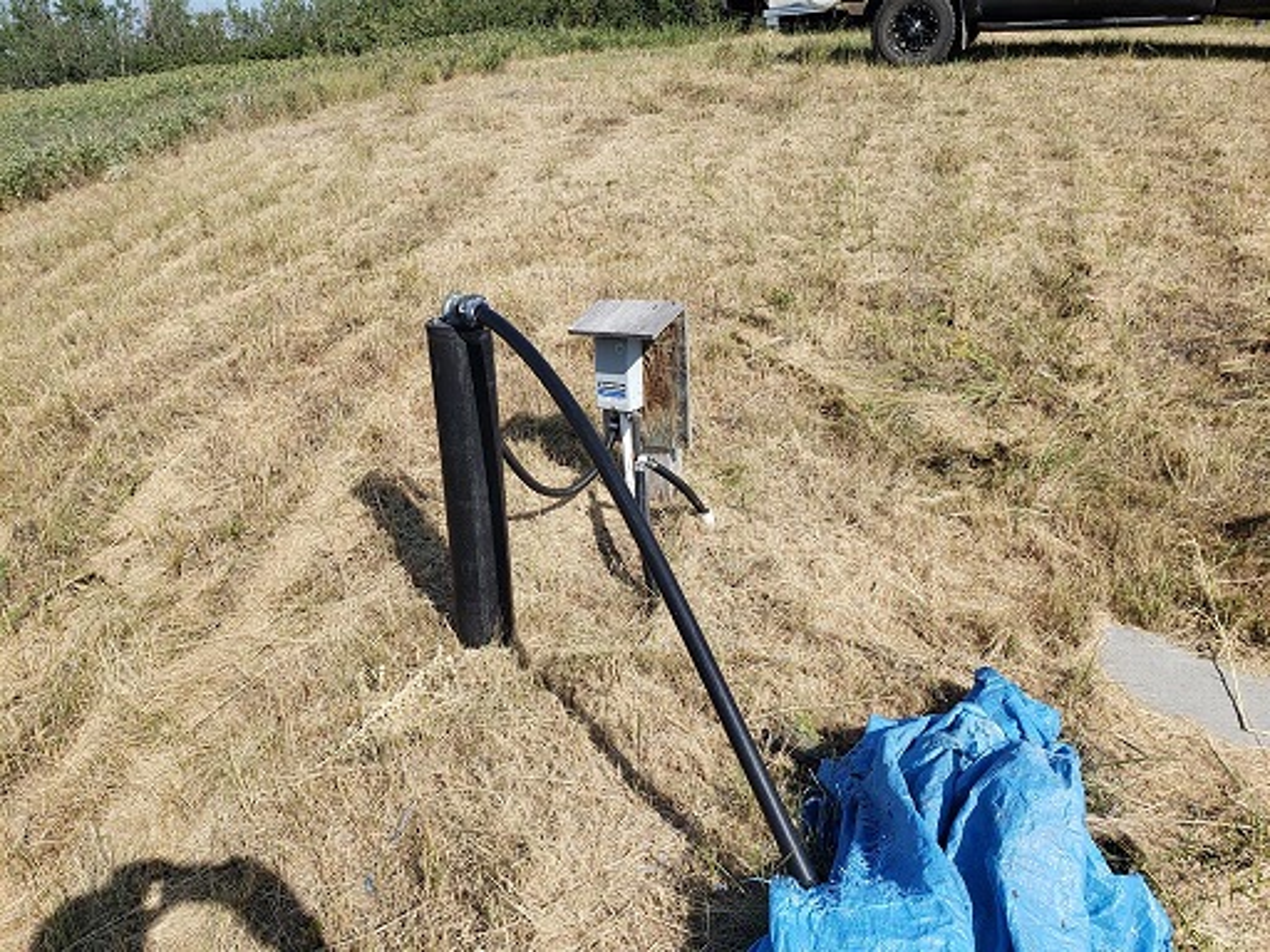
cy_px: 476
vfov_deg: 53.1
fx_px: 954
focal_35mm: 26
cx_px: 635
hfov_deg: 67.3
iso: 50
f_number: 2.4
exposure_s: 1/1111
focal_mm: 4.3
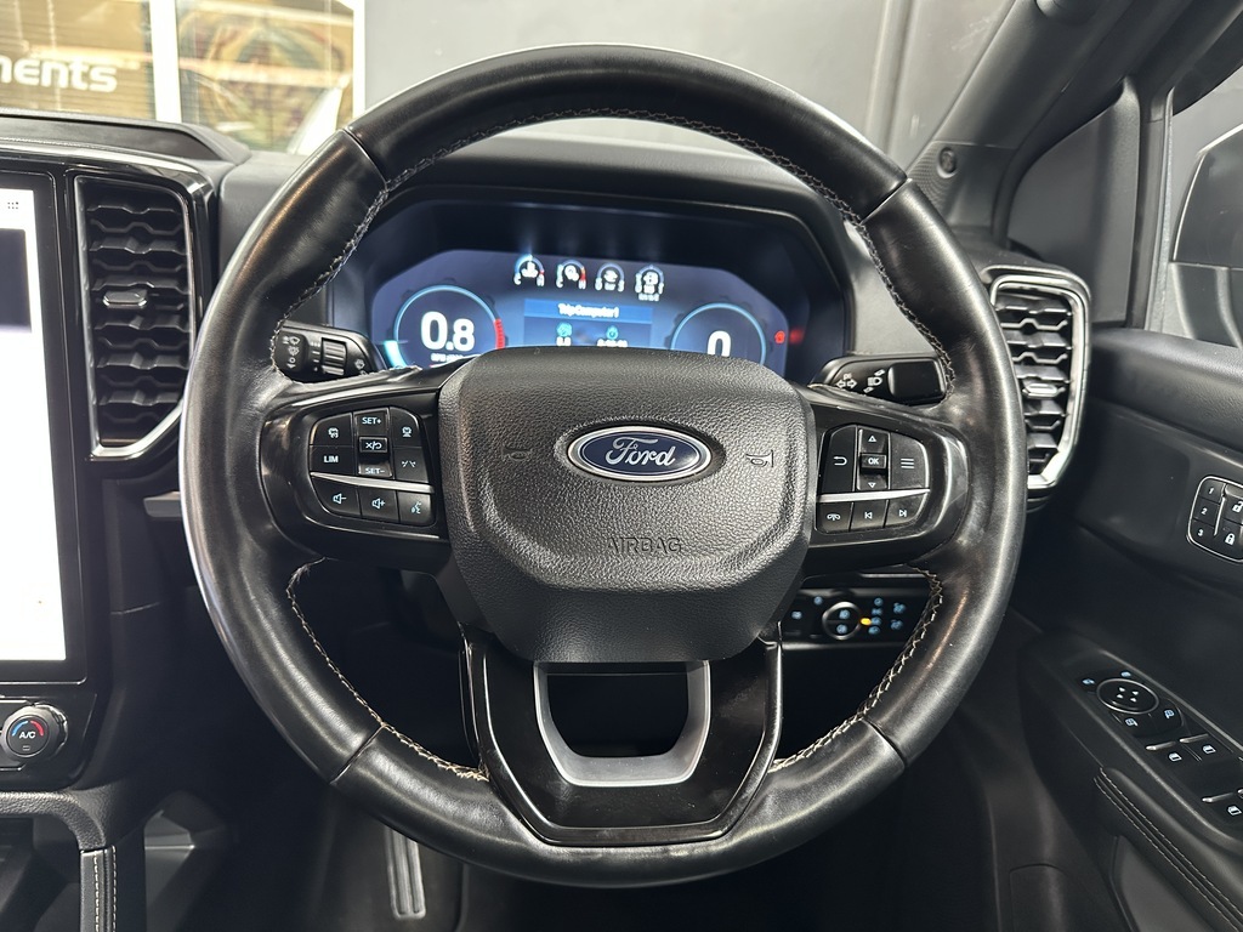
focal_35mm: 24
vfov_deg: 56.8
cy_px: 466
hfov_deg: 71.6
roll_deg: -5.5
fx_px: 862
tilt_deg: -19.1
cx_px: 622
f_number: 1.78
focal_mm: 6.86
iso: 640
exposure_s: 1/50
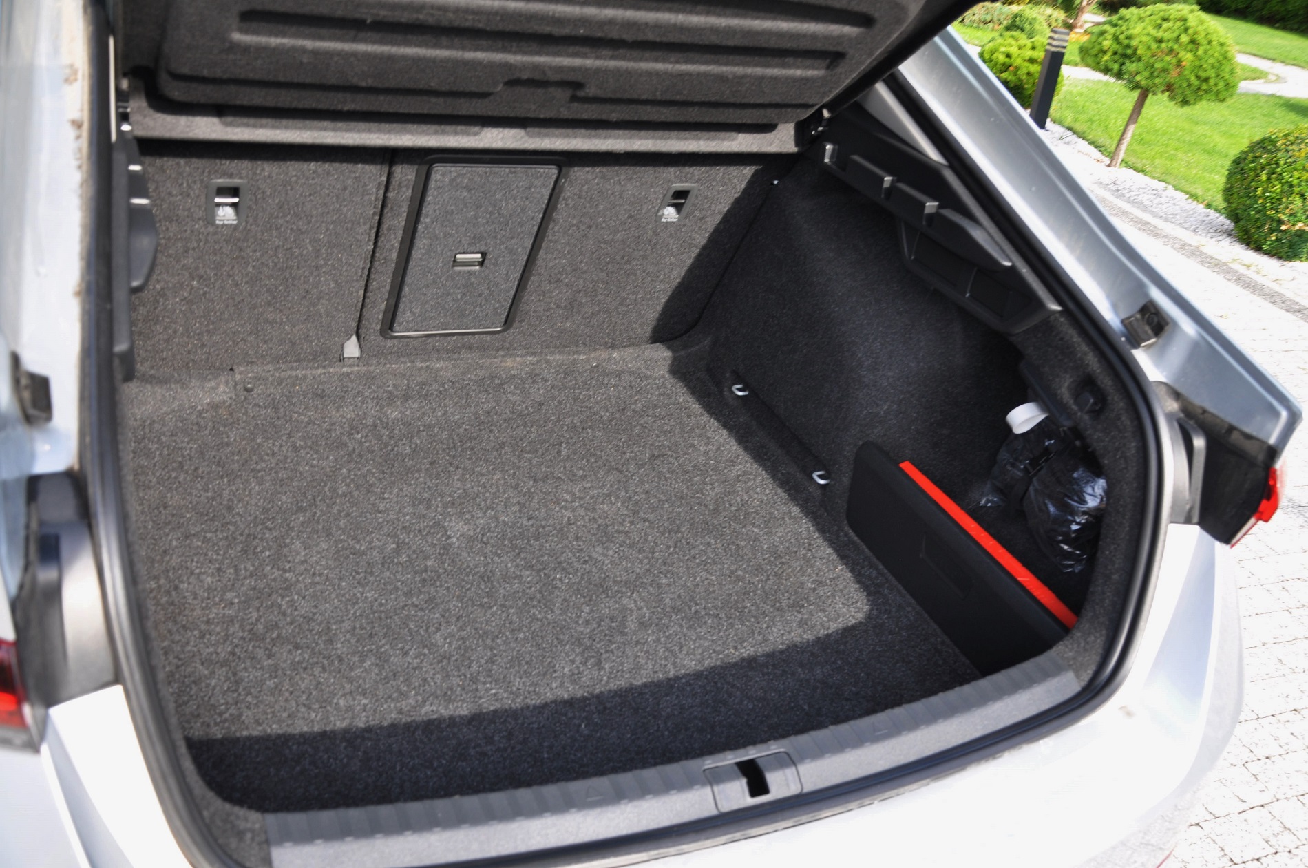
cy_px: 434
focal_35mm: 33
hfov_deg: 57.3
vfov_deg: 39.9
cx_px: 654
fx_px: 1197
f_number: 5
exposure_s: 1/100
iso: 250
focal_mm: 22
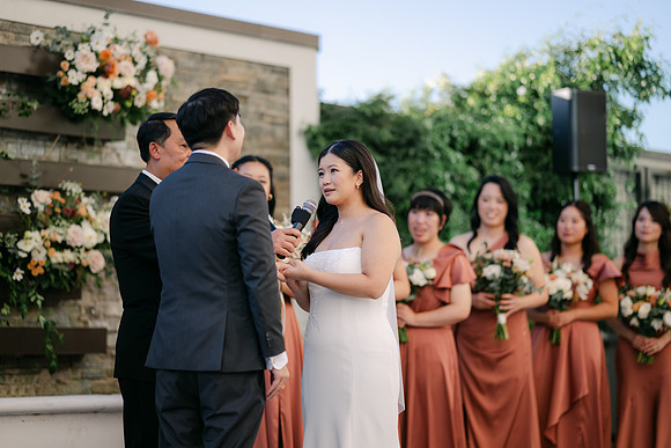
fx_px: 1957
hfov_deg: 19.5
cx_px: 336
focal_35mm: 105
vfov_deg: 13.0
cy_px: 224
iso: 64
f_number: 1.4
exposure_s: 1/2000
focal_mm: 105
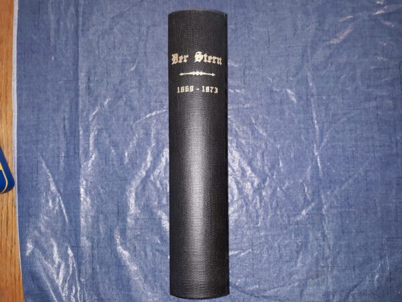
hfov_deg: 63.4
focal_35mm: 28
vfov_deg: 49.7
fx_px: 325
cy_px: 151
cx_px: 201
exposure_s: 1/40
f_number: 1.7
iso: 80
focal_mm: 3.7
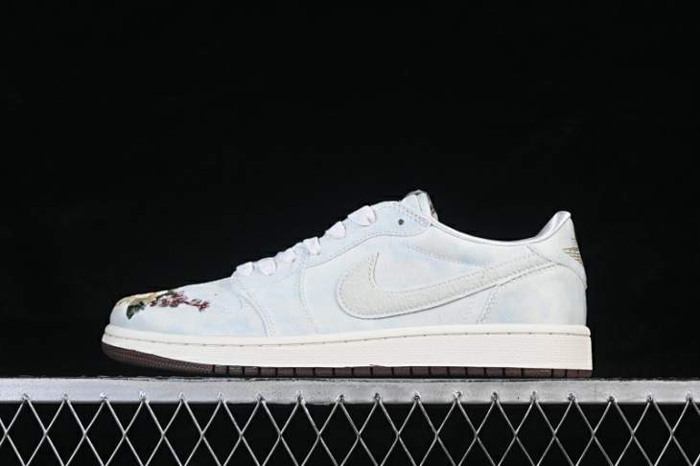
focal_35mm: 75
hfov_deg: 27.0
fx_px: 1458
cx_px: 350
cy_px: 233
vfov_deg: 18.2
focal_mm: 50
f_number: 8
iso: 160
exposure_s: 1/80
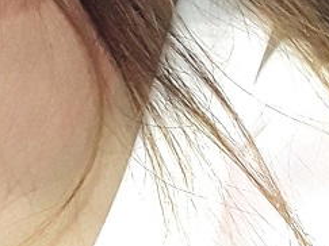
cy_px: -207
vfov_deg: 9.0
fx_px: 1491
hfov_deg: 12.0
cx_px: -156
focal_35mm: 157
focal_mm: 3.34
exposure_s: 1/20
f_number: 1.9
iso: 320
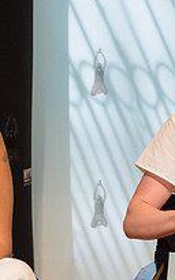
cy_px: 137
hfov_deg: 7.2
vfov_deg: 11.7
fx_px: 1367
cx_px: 275
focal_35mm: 179
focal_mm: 62
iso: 2500
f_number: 4
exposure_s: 1/500
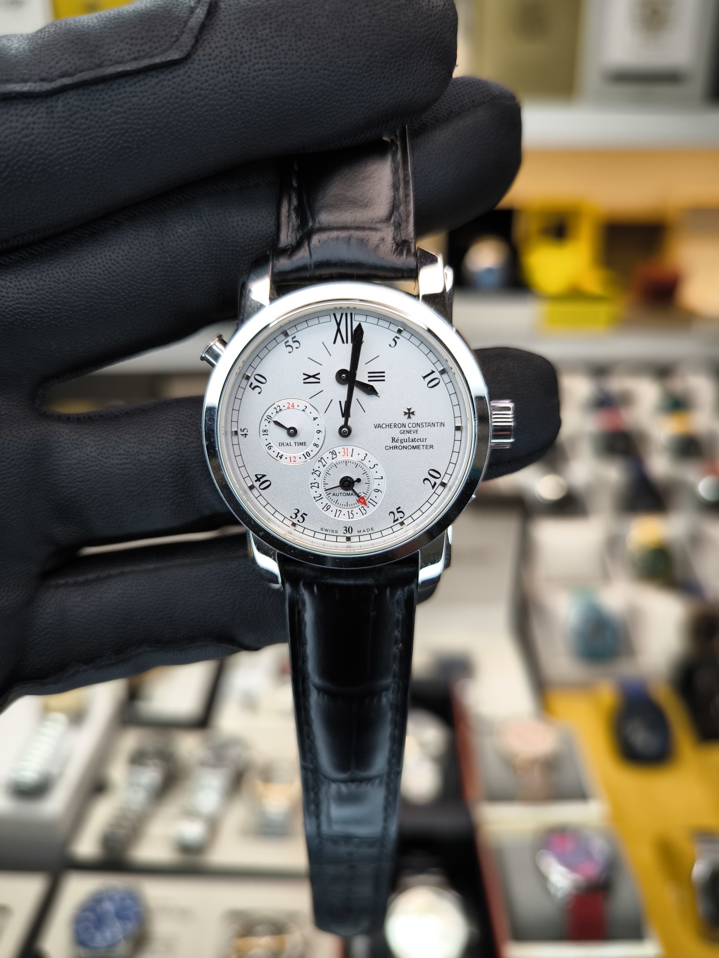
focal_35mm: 24
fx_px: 665
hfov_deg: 56.8
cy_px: 479
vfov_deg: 71.6
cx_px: 360
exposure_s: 1/210
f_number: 1.9
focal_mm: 6.92
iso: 80
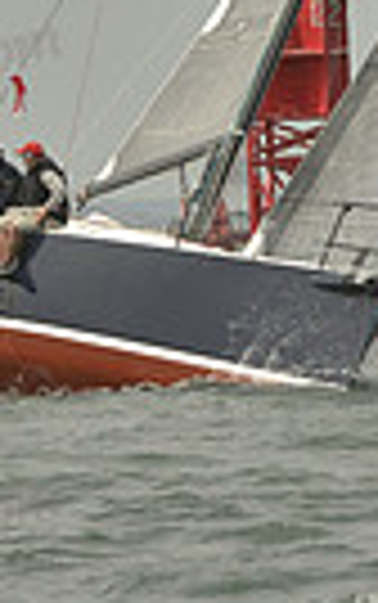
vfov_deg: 2.4
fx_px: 14556
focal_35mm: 885
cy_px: -189
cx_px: 295
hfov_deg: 1.5
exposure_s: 1/1250
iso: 280
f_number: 8
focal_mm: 200
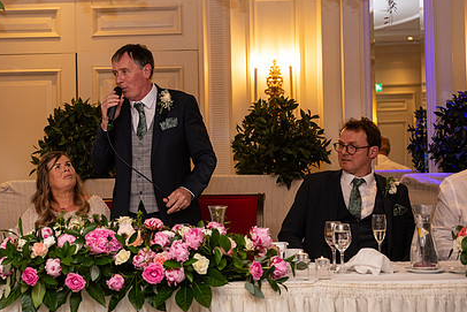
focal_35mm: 80
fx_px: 1038
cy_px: 110
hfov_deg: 25.2
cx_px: 138
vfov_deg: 17.0
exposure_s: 1/160
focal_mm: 56
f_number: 3.5
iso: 800
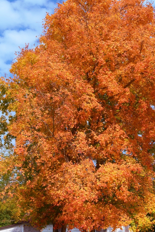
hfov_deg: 29.7
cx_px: 99
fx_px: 291
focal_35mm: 45
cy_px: 143
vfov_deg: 43.3
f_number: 11
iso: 400
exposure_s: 1/500
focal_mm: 22
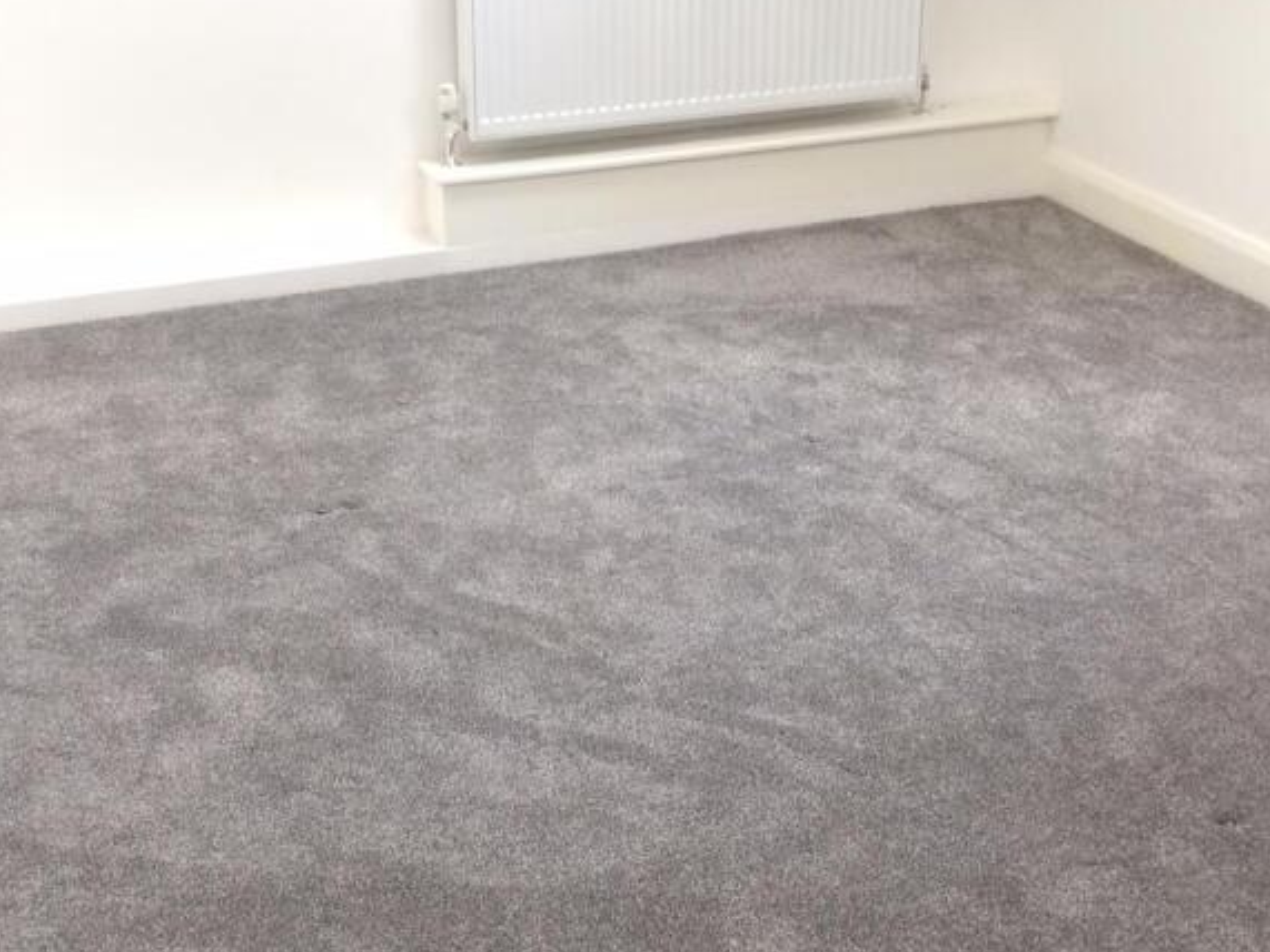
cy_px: 365
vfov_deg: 27.9
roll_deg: -0.4
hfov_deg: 36.8
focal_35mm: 52
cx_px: 596
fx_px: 1907
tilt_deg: -22.3
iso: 64
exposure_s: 1/33
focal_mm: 4.15
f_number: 2.2
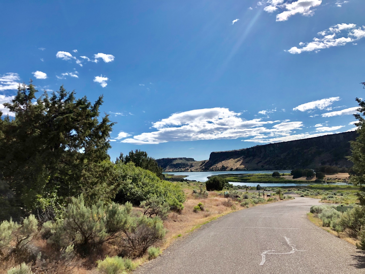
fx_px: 295
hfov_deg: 63.4
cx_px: 182
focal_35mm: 28
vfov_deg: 49.7
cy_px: 137
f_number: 1.8
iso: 20
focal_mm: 4
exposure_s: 1/4425
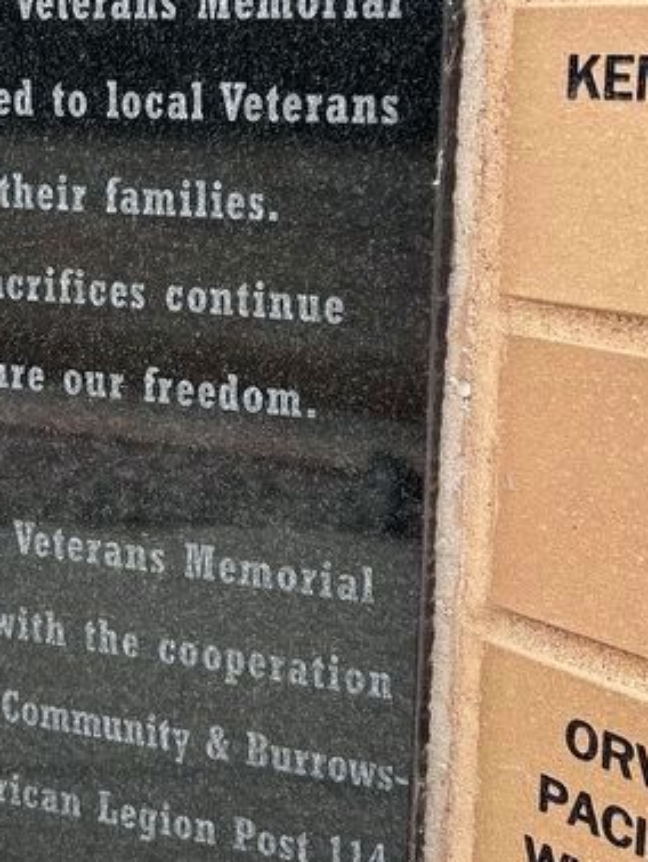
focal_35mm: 55
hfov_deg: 26.0
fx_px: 1371
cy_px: 235
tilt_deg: -9.2
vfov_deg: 34.3
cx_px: 105
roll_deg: -1.2
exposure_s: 1/131
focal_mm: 5.7
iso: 32
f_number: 1.5
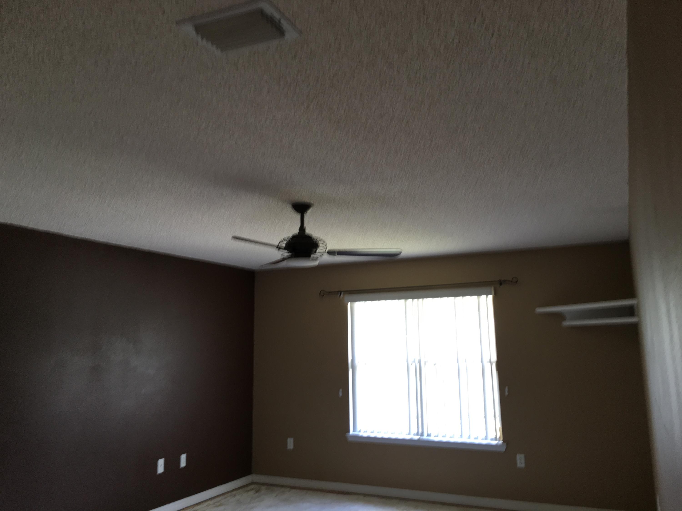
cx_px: 341
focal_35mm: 29
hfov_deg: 61.7
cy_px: 256
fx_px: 571
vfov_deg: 48.2
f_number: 2.2
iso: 40
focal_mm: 4.15
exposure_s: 1/30
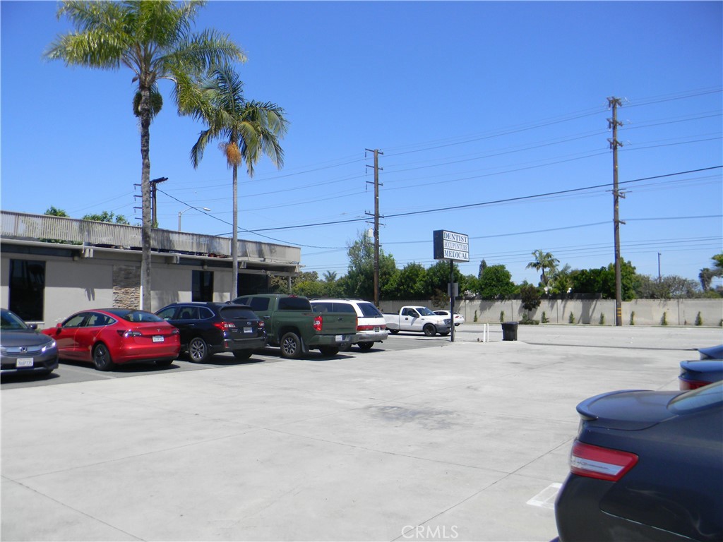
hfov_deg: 63.4
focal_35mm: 28
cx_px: 362
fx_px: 585
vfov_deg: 49.7
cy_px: 271
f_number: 7
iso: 80
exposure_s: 1/316
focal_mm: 5
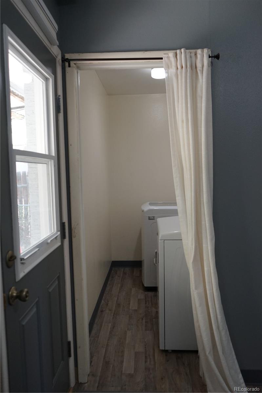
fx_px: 306
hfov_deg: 46.4
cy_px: 196
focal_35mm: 28
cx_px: 131
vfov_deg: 65.5
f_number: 4
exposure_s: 1/160
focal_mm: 28
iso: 1250
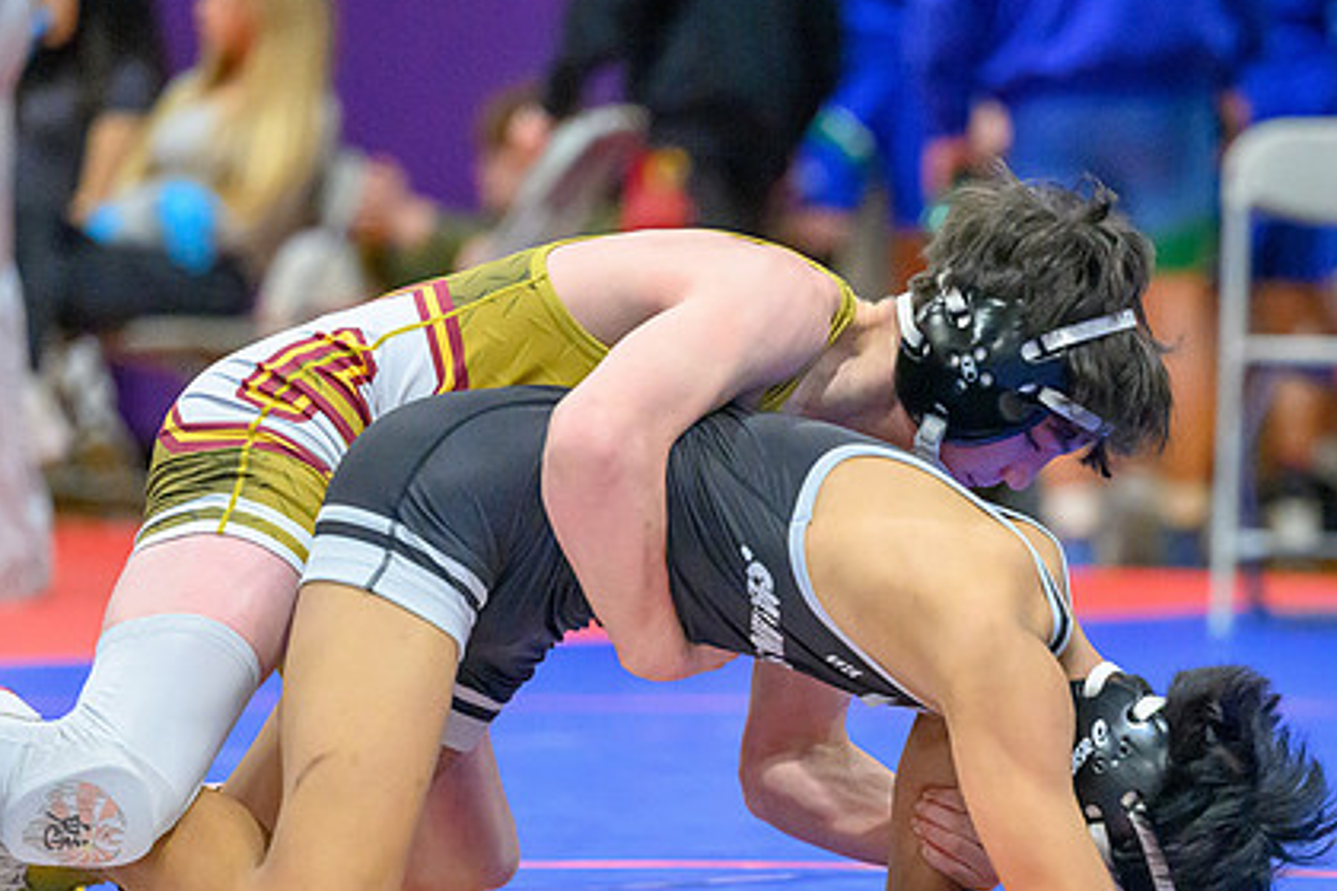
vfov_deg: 5.0
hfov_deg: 7.5
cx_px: 836
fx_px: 10175
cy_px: 592
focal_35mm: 274
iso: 10000
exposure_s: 1/800
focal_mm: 165
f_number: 2.8
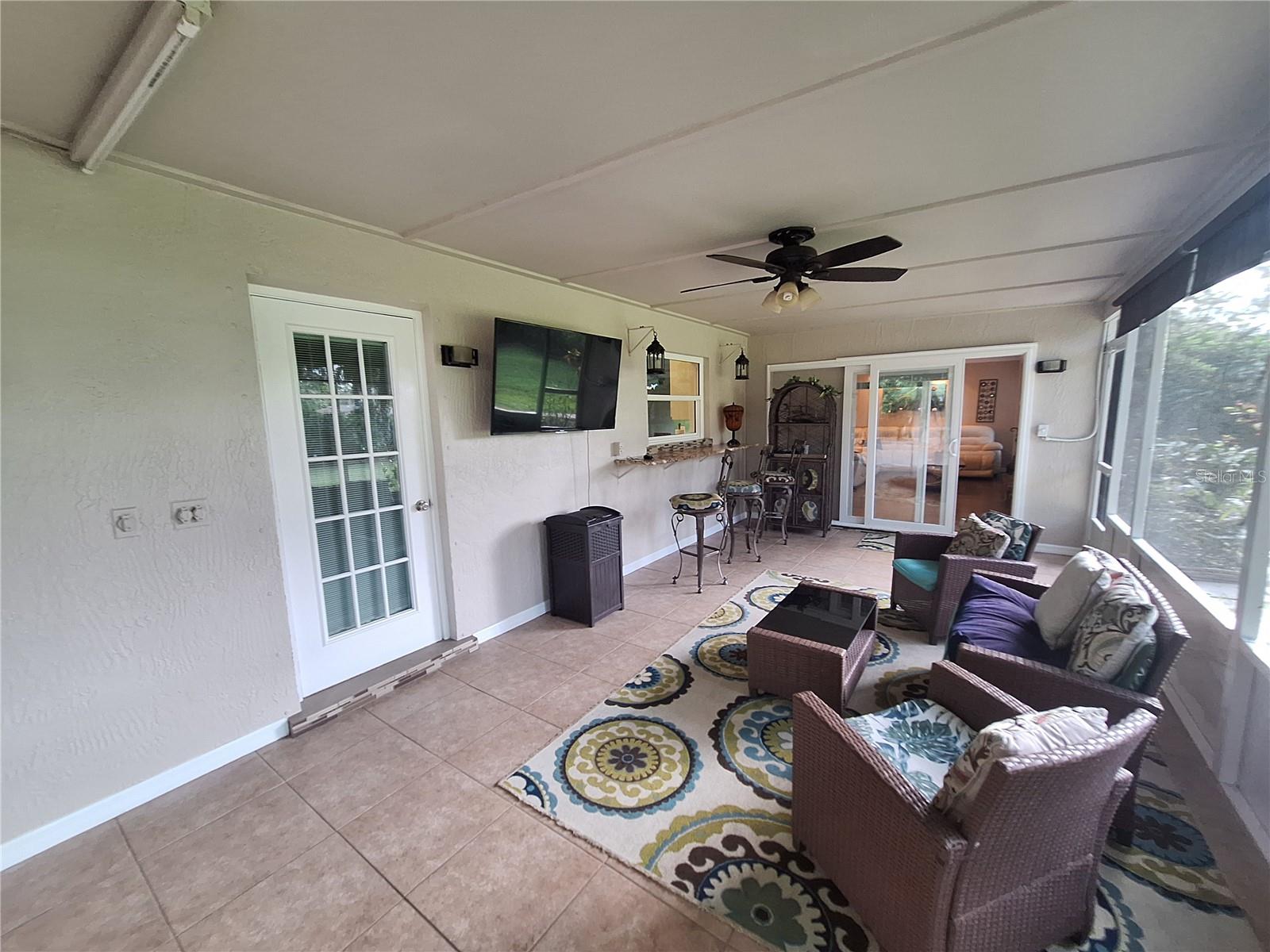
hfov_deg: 106.2
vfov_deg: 89.9
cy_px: 476
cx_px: 635
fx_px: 477
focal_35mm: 13
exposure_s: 1/30
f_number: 2.2
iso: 160
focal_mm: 1.74
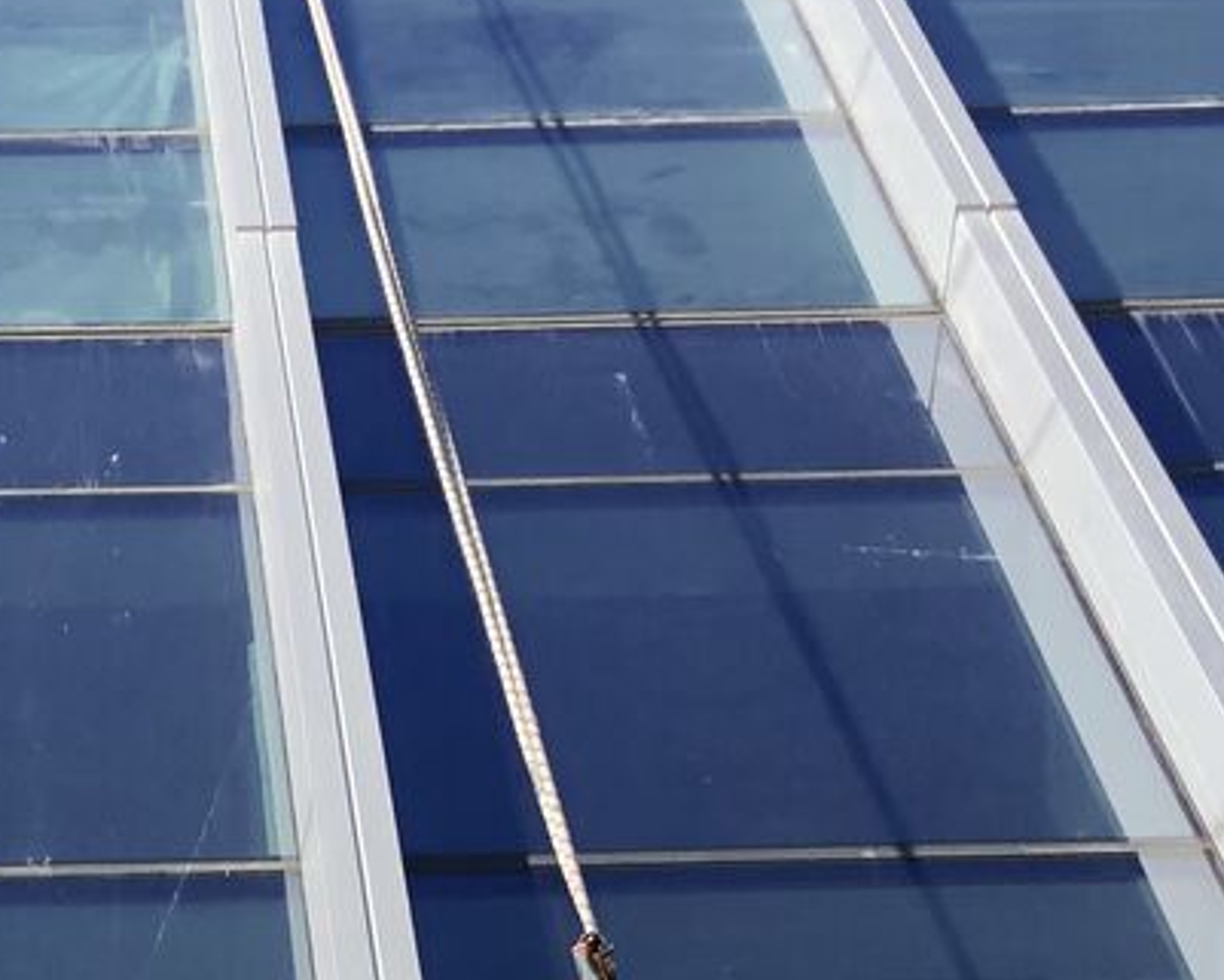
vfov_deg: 12.4
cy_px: 2009
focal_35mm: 109
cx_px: -21
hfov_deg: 17.2
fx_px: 3950
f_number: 1.8
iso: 20
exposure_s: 1/852
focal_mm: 4
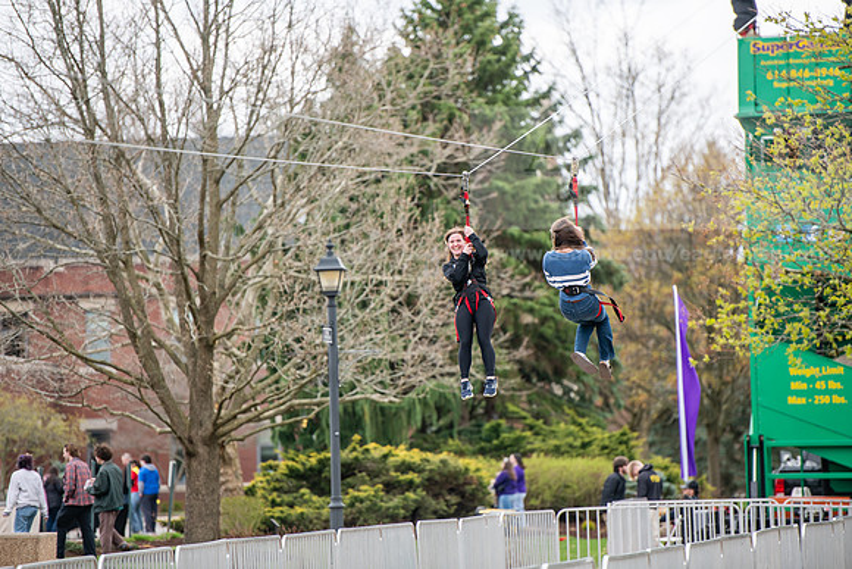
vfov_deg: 6.9
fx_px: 4734
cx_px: 426
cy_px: 284
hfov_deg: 10.3
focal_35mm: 200
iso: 160
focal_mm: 200
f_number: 3.2
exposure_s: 1/800
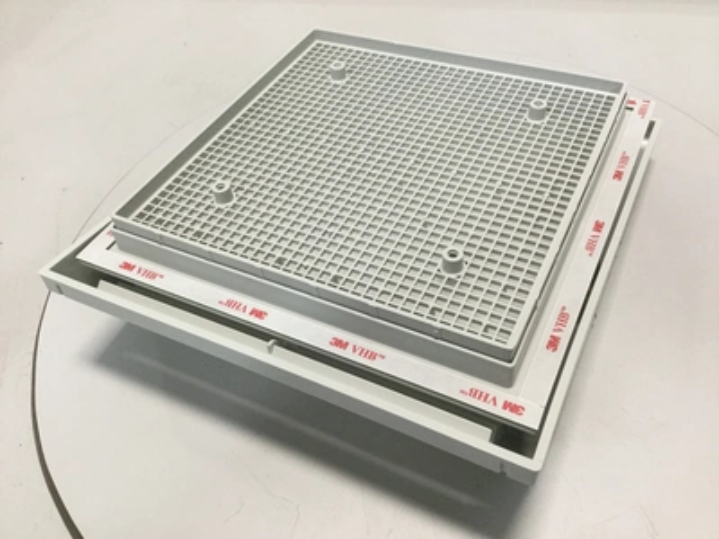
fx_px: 644
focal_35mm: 31
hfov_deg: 58.4
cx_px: 360
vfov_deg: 45.4
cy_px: 270
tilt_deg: -49.6
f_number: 2.4
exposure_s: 1/30
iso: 40
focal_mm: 3.3
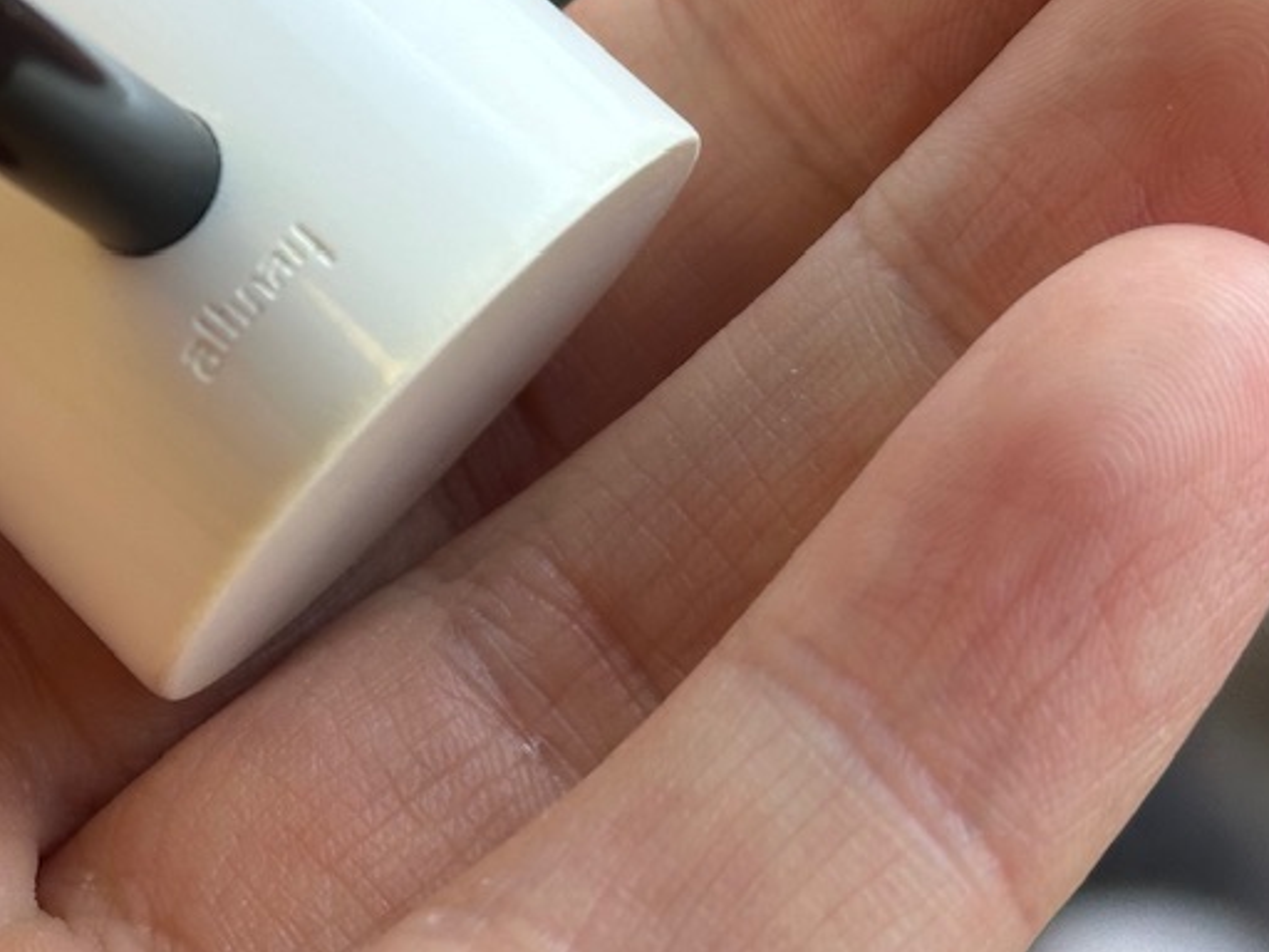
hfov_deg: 16.2
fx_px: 4399
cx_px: 114
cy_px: 243
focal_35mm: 120
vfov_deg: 12.3
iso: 64
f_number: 1.78
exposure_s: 1/452
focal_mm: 6.86
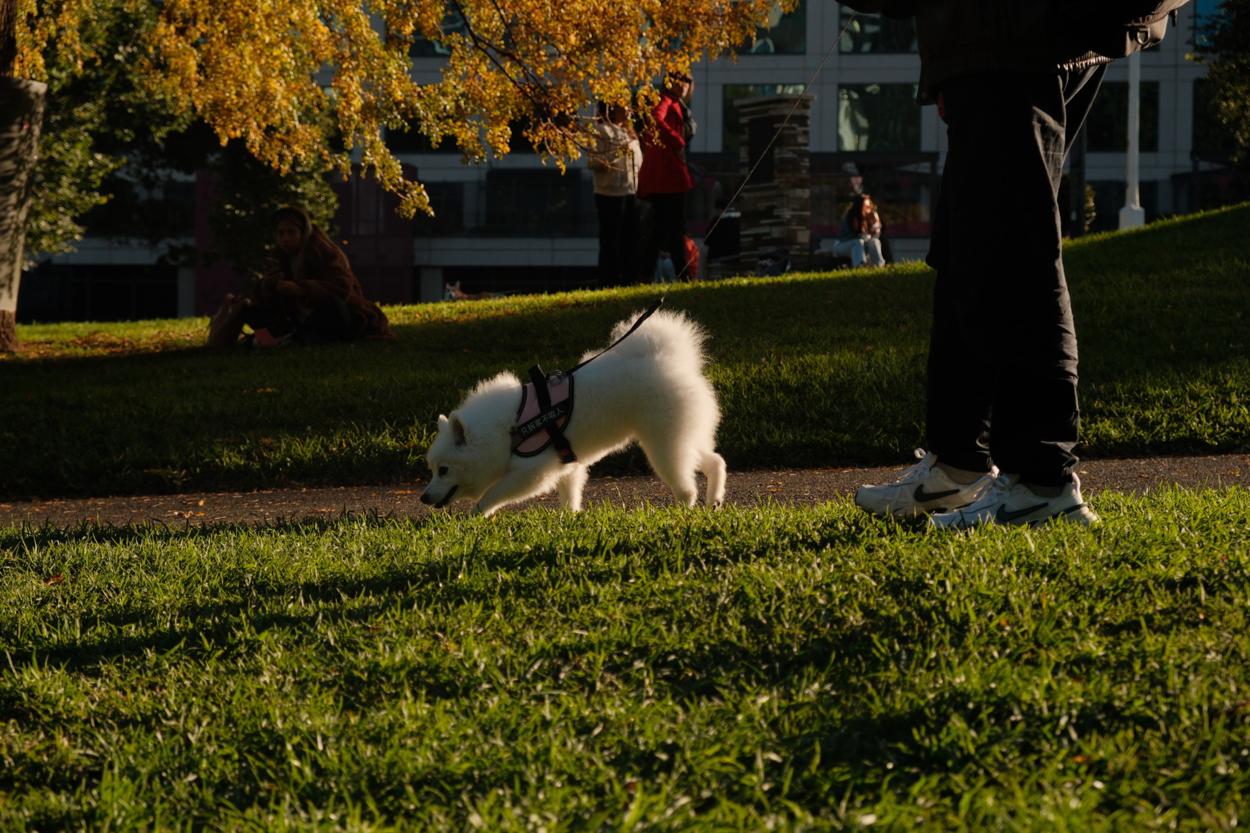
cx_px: 625
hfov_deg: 24.5
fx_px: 2882
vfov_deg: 16.5
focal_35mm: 83
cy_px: 416
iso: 500
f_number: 5.6
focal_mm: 55
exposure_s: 1/1400
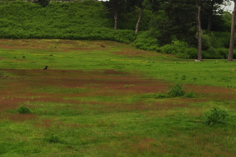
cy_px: -23
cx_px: 31
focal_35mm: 86
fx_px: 563
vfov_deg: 15.4
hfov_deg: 23.1
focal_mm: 22
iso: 200
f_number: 8
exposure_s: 1/800
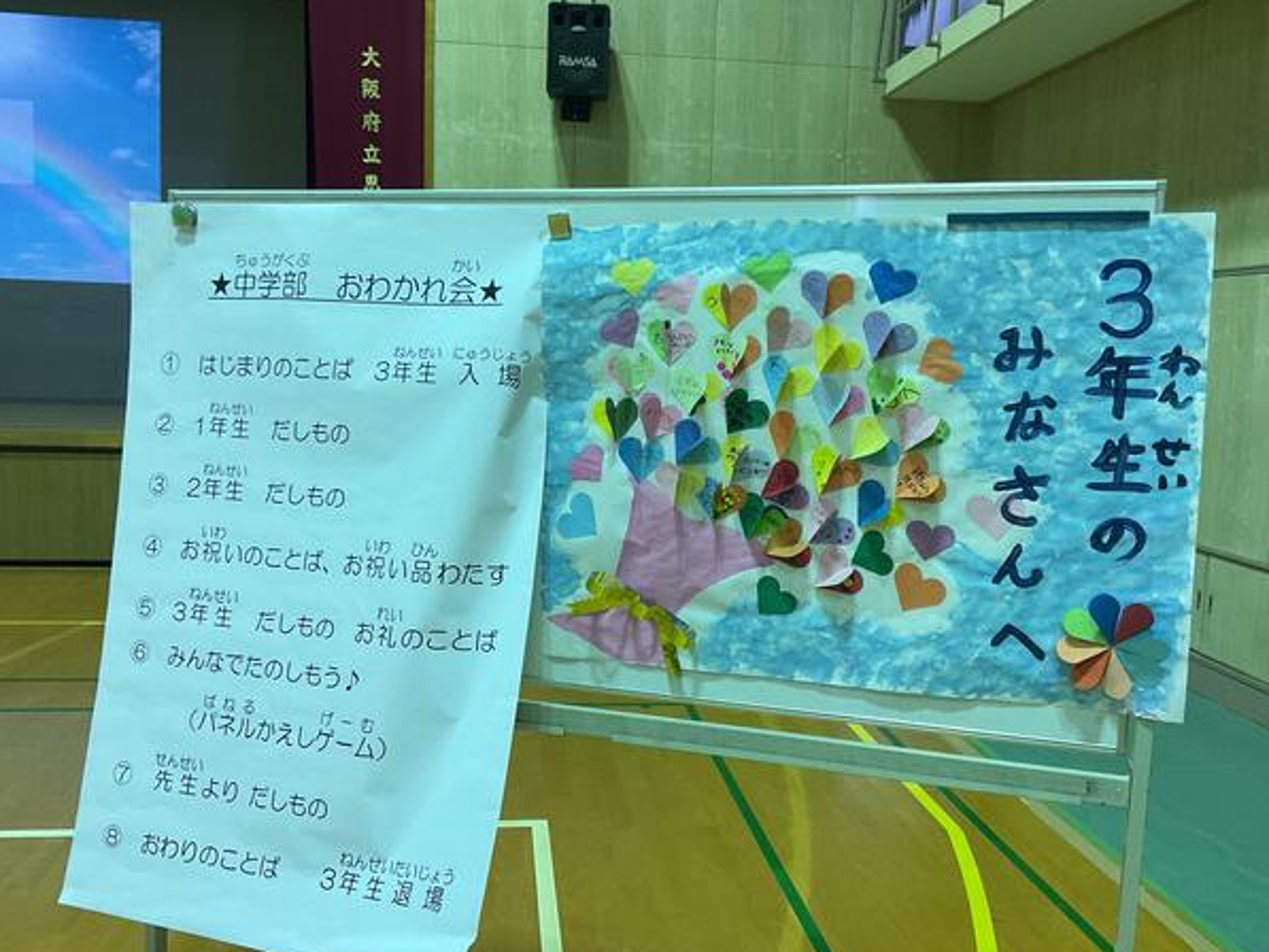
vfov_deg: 41.8
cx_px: 653
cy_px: 483
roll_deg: -1.2
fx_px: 1247
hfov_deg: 53.9
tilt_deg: -7.3
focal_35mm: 34
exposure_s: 1/60
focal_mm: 3
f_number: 1.8
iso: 160
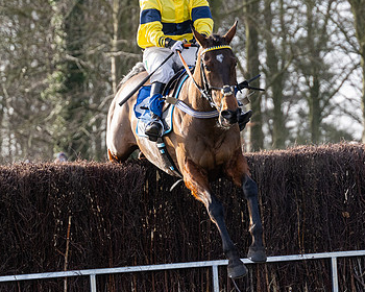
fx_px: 3252
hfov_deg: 6.4
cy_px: 136
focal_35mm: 301
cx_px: 271
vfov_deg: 5.1
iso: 800
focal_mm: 135
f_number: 4
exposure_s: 1/1600
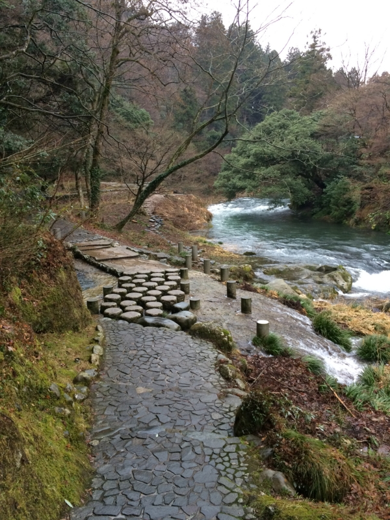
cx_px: 195
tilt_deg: -11.6
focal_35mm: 29
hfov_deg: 48.2
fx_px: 436
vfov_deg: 61.7
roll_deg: +1.6
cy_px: 260
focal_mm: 4.15
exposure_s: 1/30
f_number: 2.2
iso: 100
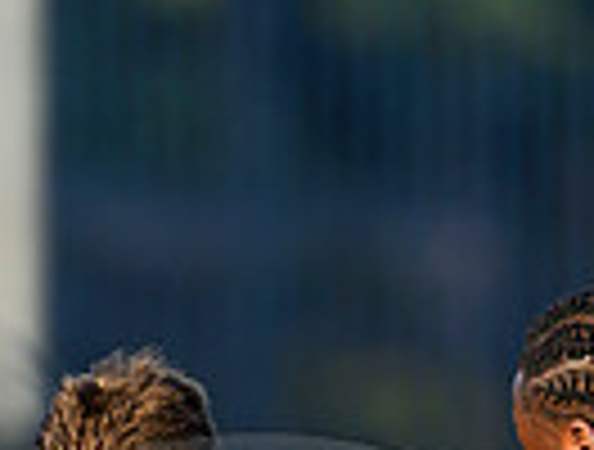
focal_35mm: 2987
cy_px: 944
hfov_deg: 0.7
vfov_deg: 0.5
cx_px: 201
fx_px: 51443
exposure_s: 1/1250
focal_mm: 560
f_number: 4
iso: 500
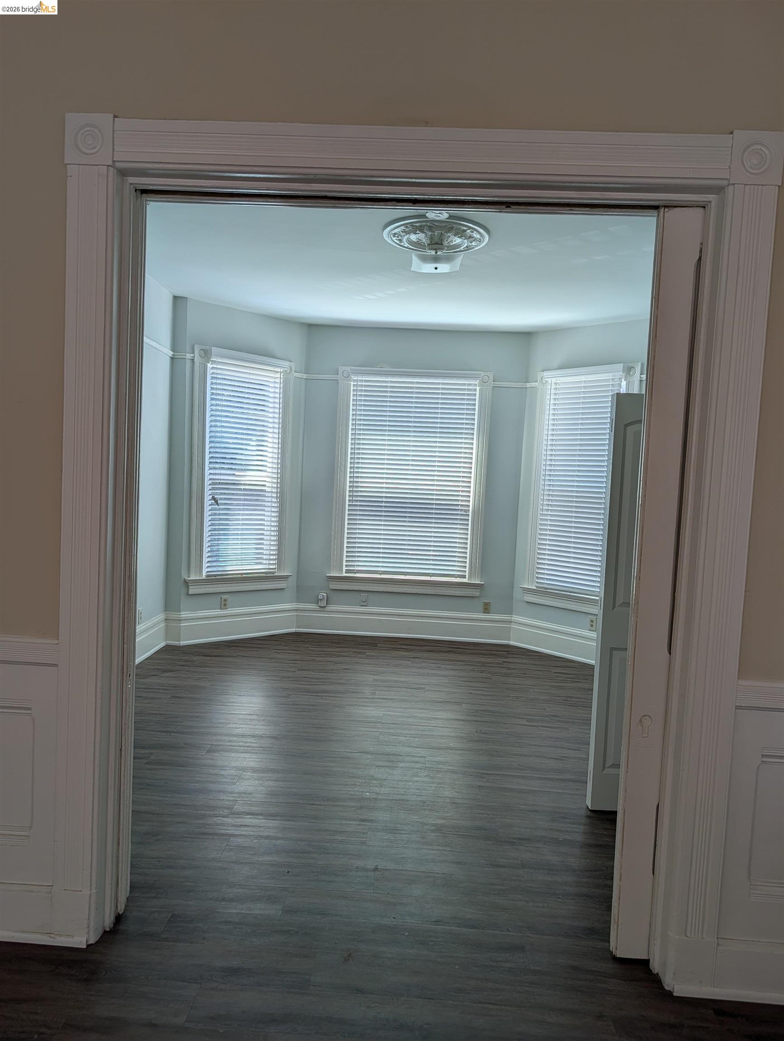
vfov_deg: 71.5
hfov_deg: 56.9
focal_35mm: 24
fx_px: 723
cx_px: 392
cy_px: 520
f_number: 1.68
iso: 25
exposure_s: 1/598
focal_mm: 6.9
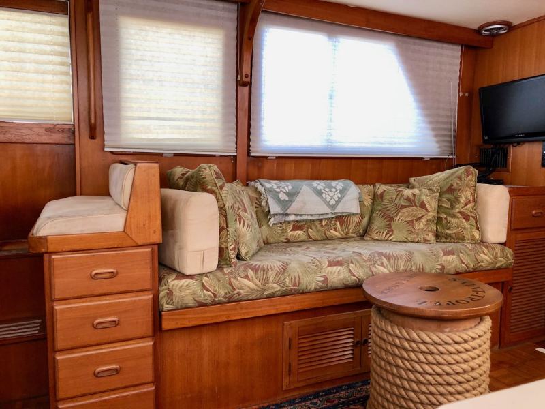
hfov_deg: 63.4
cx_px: 272
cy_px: 204
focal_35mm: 28
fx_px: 441
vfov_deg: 49.7
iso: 25
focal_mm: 3.99
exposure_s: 1/45
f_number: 1.8
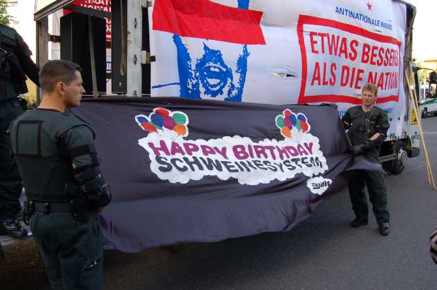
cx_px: 218
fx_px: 364
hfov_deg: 62.0
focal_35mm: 30
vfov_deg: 43.5
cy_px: 145
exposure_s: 1/125
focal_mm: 20
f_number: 5.6
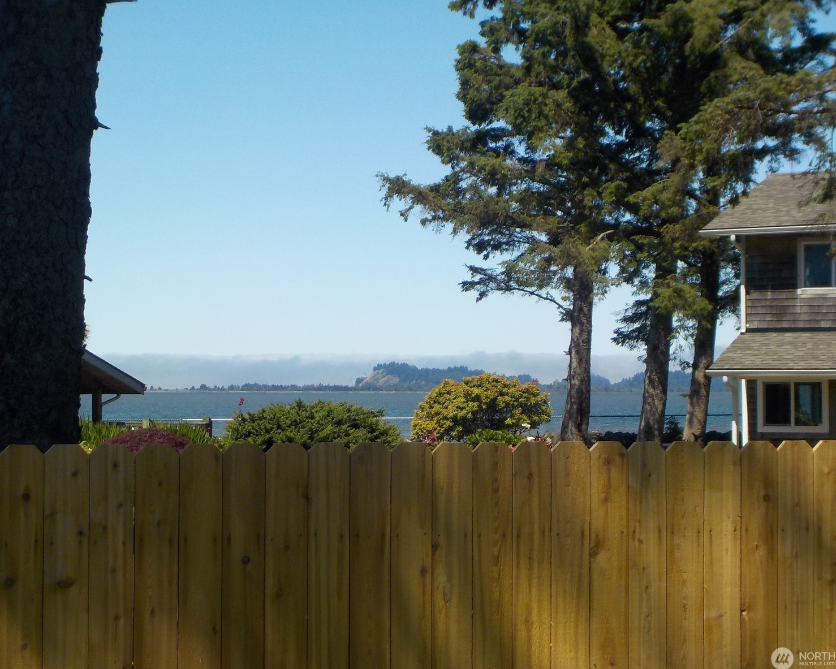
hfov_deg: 25.4
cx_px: 416
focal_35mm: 75
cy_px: 332
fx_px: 1856
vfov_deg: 20.4
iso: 125
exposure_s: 1/800
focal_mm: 9.7
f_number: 5.3
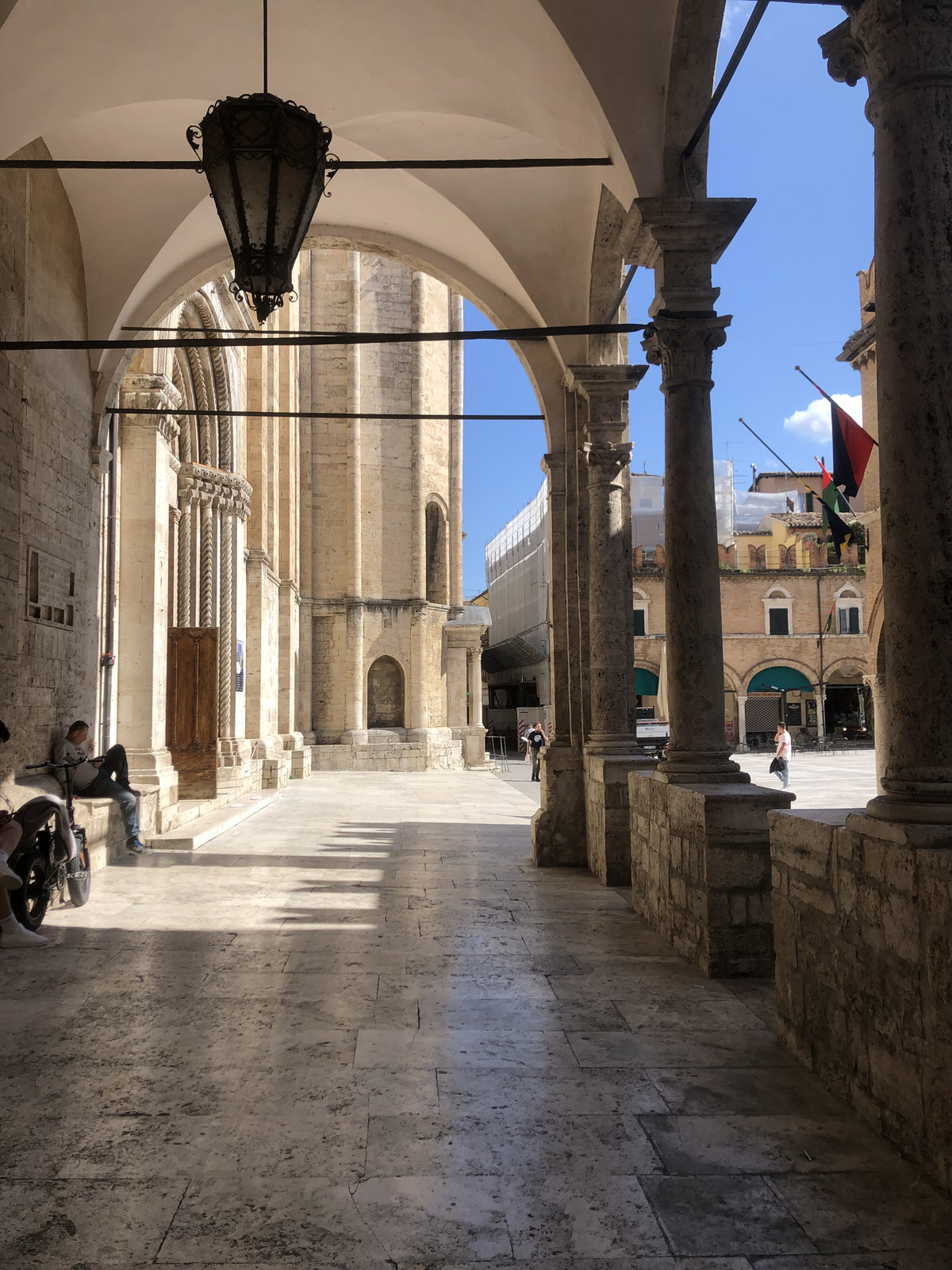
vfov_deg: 63.4
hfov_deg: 49.7
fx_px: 1027
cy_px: 635
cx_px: 476
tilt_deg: +4.0
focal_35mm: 28
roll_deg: +0.7
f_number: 1.8
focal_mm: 4
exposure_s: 1/1567
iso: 20
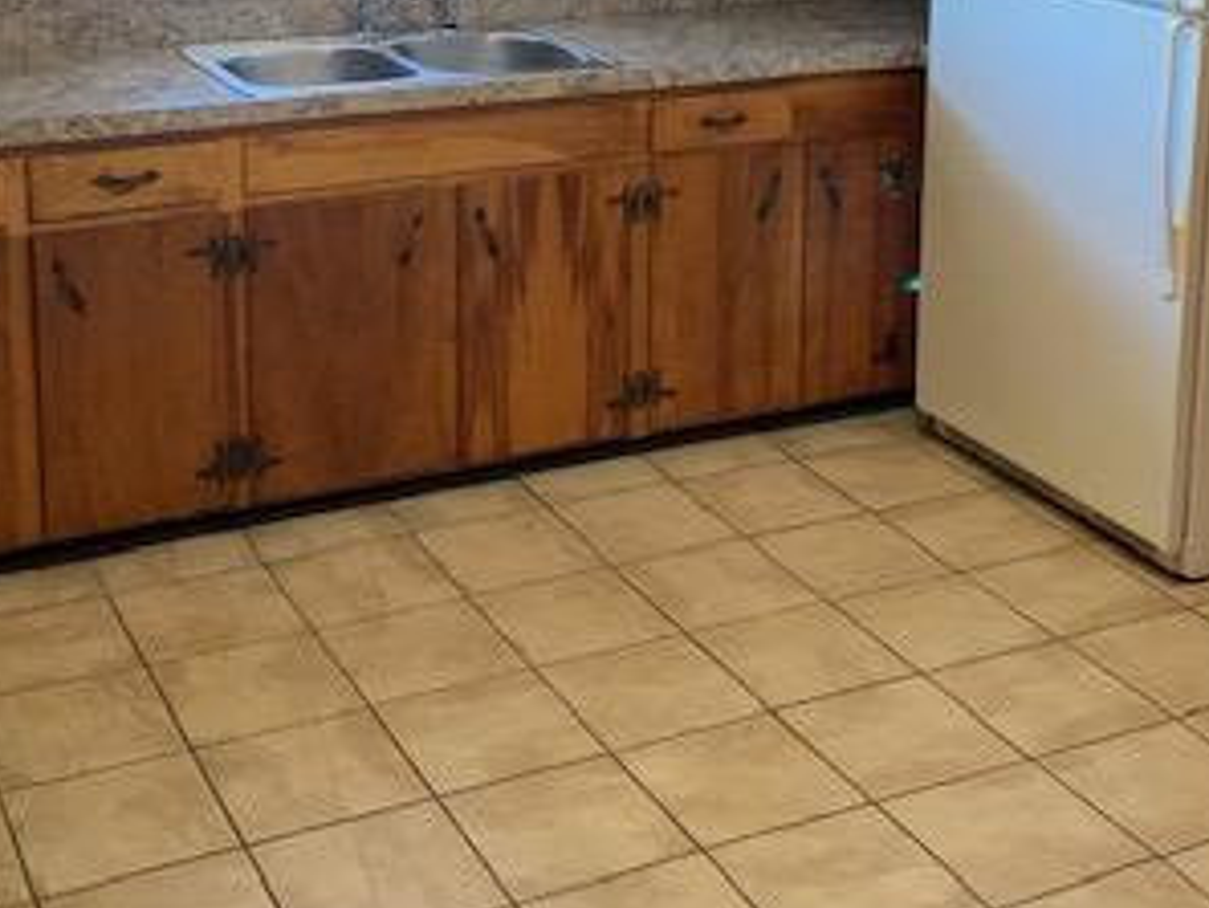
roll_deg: -1.4
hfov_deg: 34.3
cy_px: 45
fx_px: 1957
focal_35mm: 56
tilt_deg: -10.9
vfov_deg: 25.1
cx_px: 619
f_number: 1.8
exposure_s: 1/60
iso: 320
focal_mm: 4.25
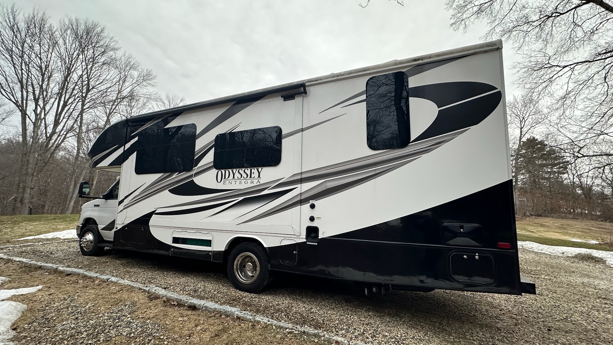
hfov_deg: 99.3
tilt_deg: +10.2
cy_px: 178
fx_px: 260
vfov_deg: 67.1
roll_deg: -3.5
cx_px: 296
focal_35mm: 16
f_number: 2.2
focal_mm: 2.22
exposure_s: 1/99
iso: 160
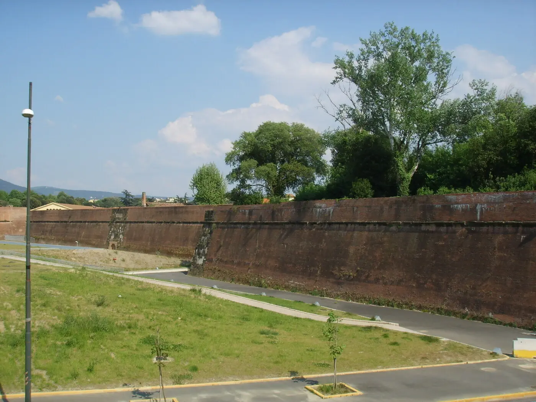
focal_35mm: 39
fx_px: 604
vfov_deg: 36.8
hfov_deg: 47.9
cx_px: 268
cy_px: 201
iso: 50
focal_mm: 6.6
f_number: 6.3
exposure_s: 1/350
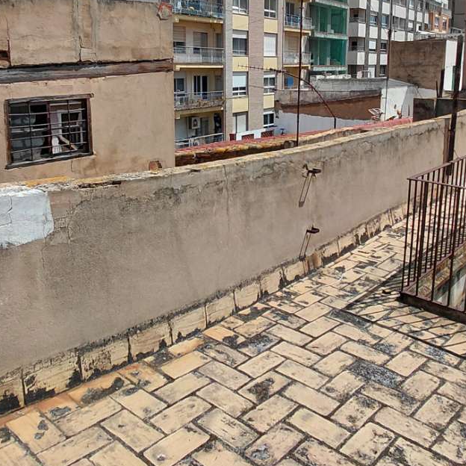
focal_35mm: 34
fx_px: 518
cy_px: 139
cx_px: 256
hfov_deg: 48.4
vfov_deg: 47.3
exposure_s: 1/2737
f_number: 2.2
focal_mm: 1.64
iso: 40
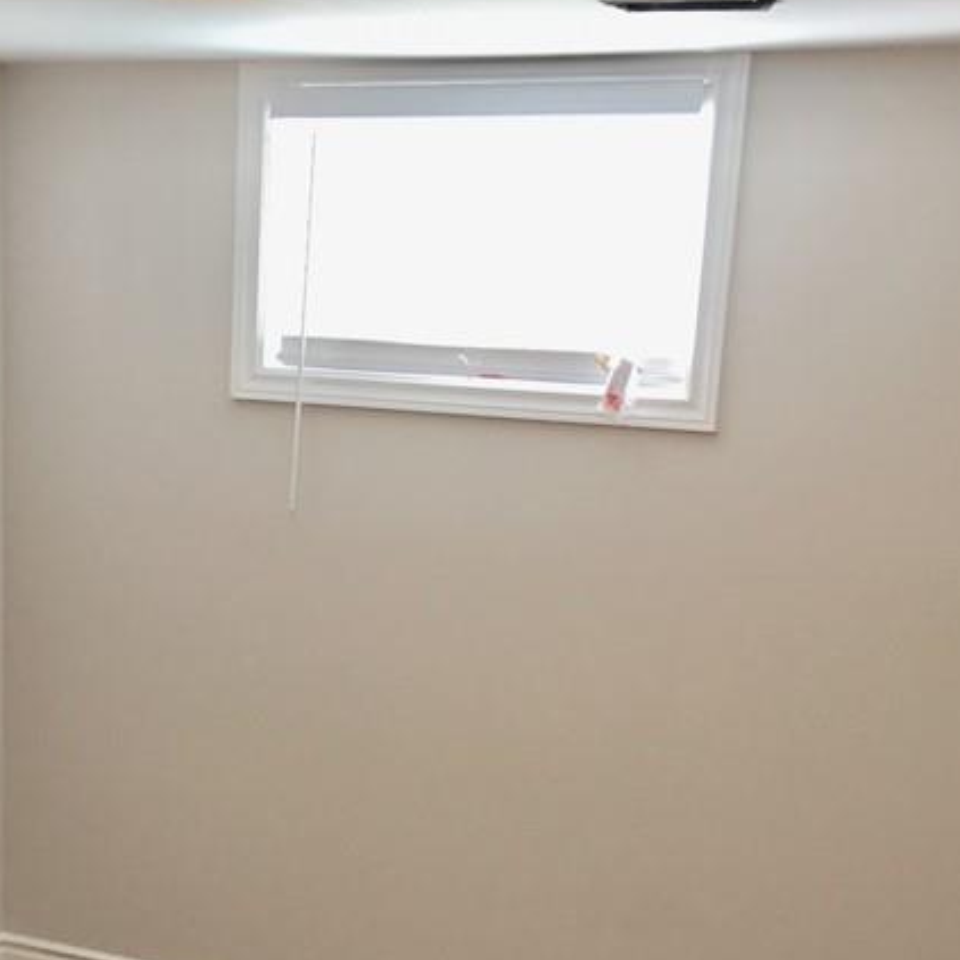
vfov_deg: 27.2
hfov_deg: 27.6
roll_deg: -2.0
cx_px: 340
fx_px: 1945
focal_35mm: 62
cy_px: 765
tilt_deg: -13.3
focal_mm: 4.15
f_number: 2.2
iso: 40
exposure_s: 1/15
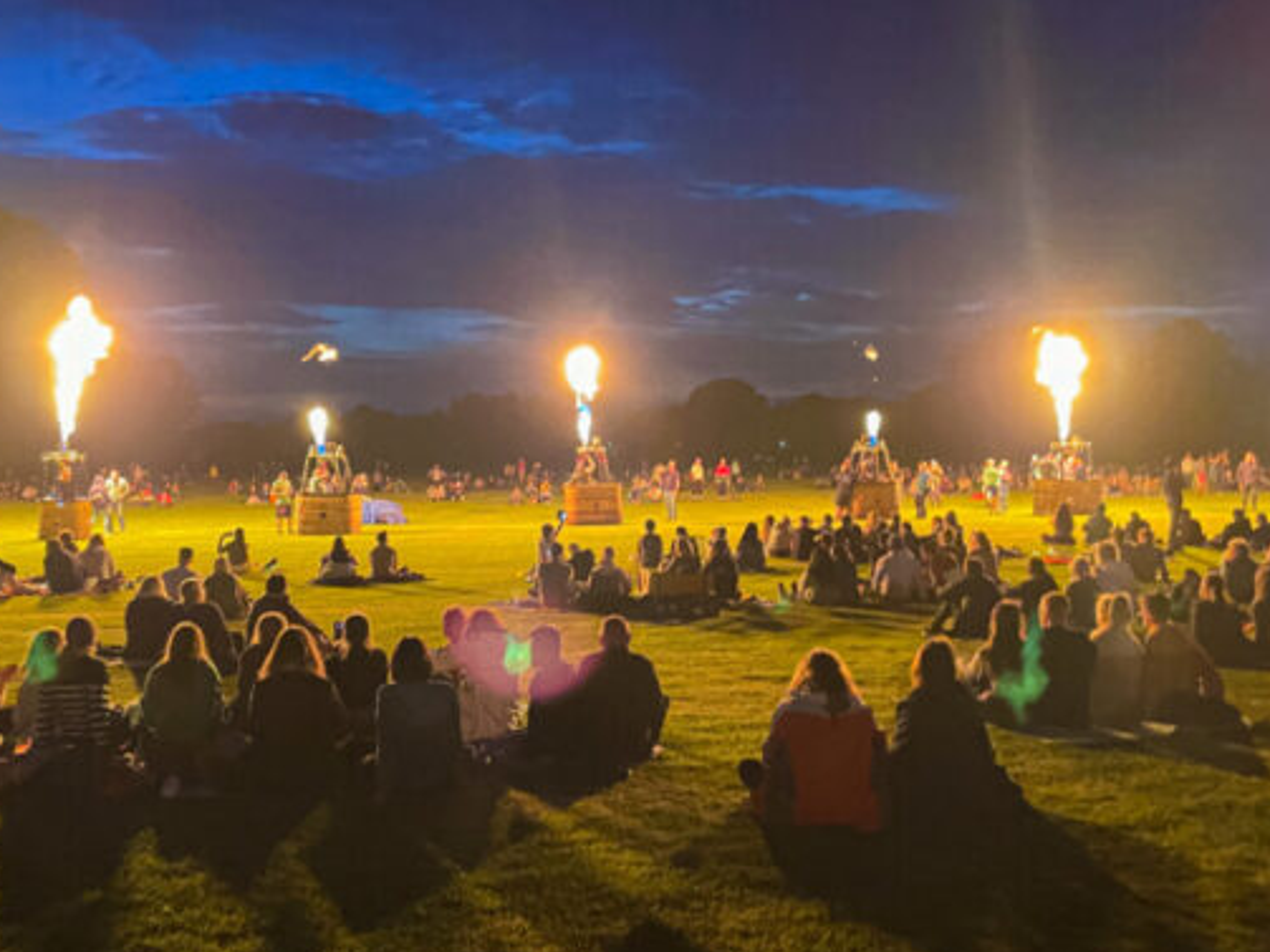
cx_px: 558
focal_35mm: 36
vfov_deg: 39.6
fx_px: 1320
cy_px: 495
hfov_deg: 51.2
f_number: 1.6
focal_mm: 4.2
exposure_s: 1/30
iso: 640
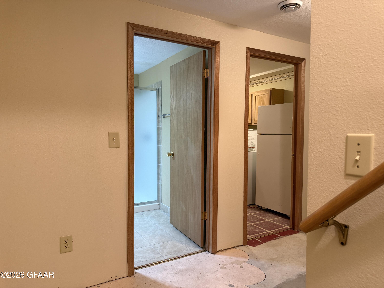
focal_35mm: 24
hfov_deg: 71.6
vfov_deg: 56.8
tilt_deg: -1.9
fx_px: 266
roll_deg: -0.2
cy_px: 144
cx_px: 192
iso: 250
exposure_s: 1/60
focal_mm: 6.76
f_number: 1.78
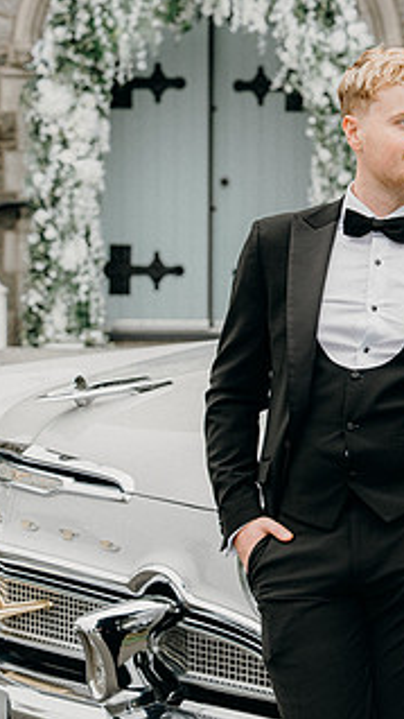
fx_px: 1999
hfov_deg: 11.5
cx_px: 370
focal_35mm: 105
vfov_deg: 20.4
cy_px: 363
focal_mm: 55
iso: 125
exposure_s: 1/200
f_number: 3.5
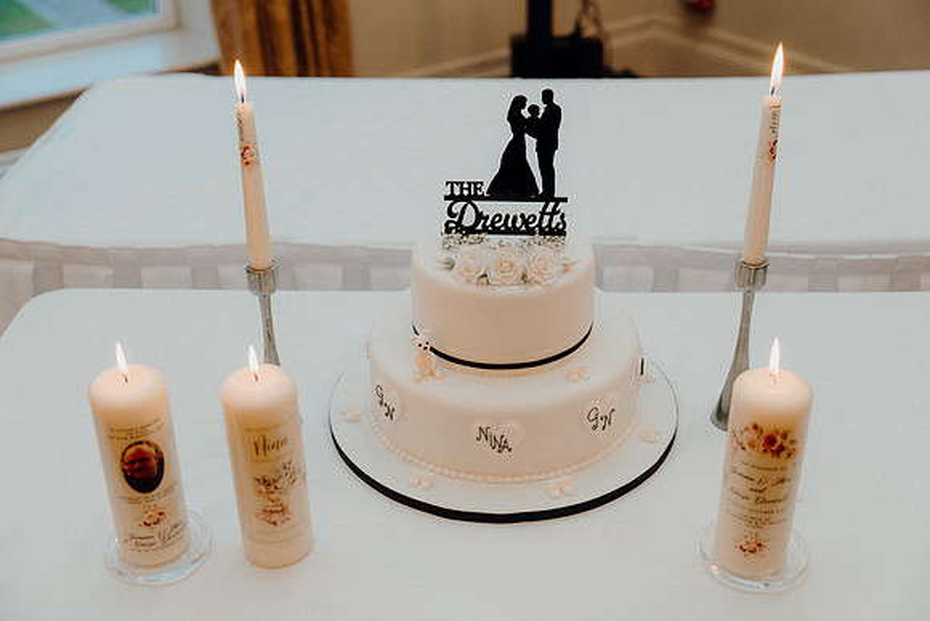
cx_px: 465
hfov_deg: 44.5
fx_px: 1137
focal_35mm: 44
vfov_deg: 30.5
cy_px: 310
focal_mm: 44
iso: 500
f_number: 3.5
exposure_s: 1/160
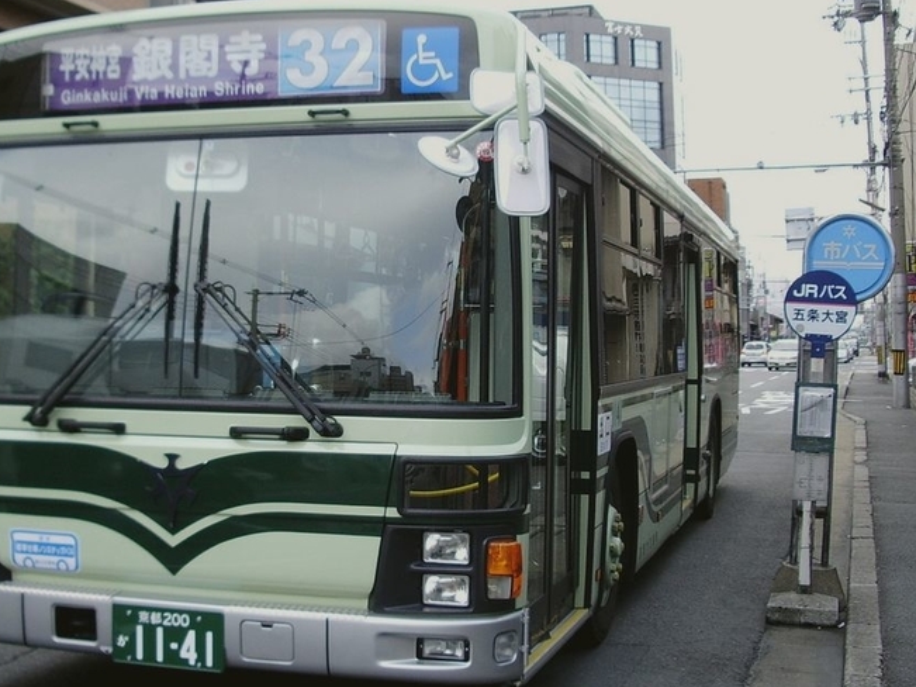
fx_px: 1138
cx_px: 370
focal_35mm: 43
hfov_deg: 43.7
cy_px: 331
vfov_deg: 33.6
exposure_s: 1/125
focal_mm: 5.8
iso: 50
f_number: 2.6
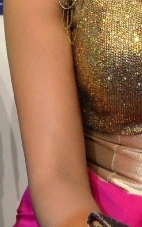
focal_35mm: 238
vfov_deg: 8.8
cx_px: 174
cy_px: -5
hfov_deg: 5.5
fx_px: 1472
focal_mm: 45
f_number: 8
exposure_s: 1/100
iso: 6400
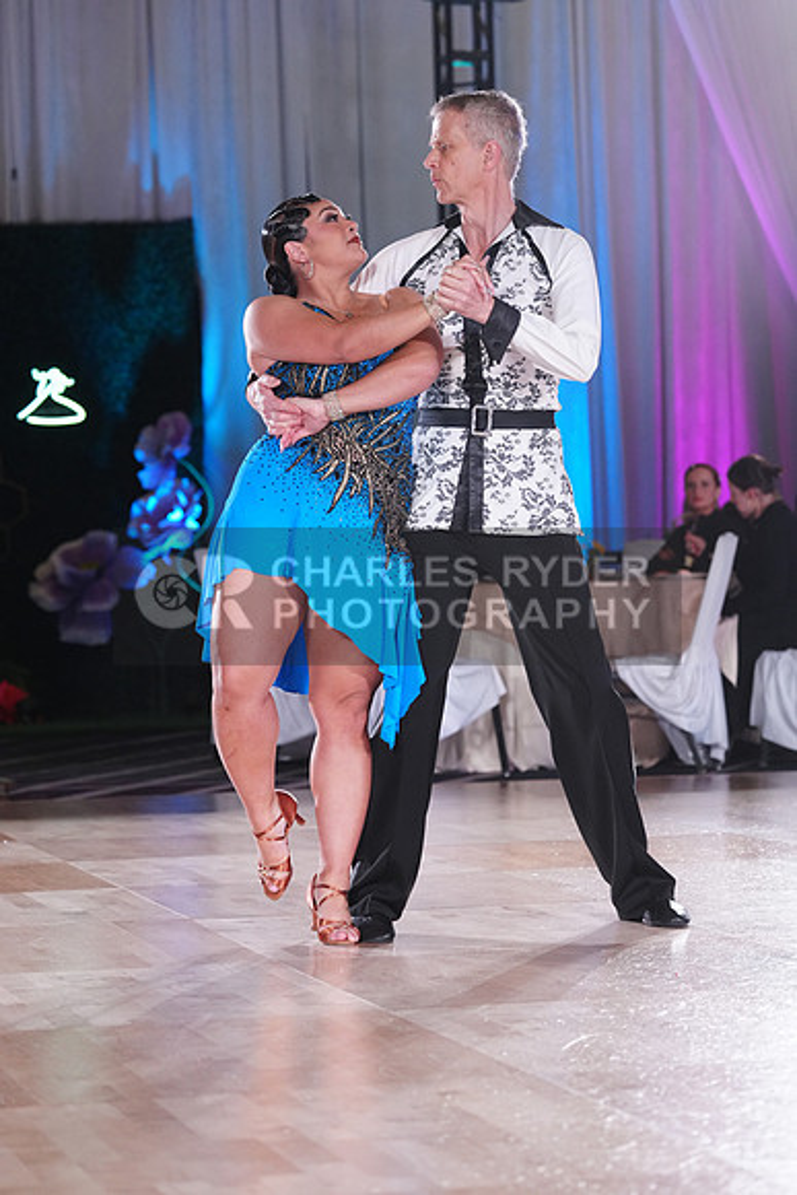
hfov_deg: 13.7
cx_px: 398
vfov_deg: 20.4
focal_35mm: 100
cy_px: 598
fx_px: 3319
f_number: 4
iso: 2500
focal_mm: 100
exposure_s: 1/400
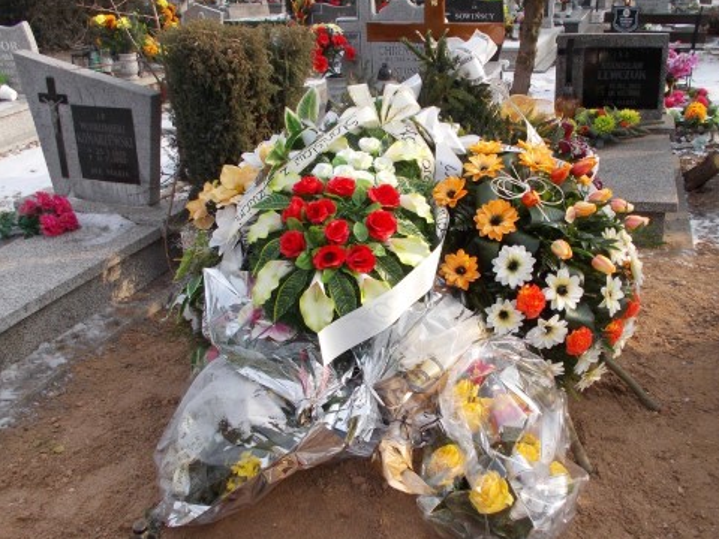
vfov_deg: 35.9
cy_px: 293
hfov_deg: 46.8
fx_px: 831
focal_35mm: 40
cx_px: 382
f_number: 3.4
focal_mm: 5.3
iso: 80
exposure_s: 1/400
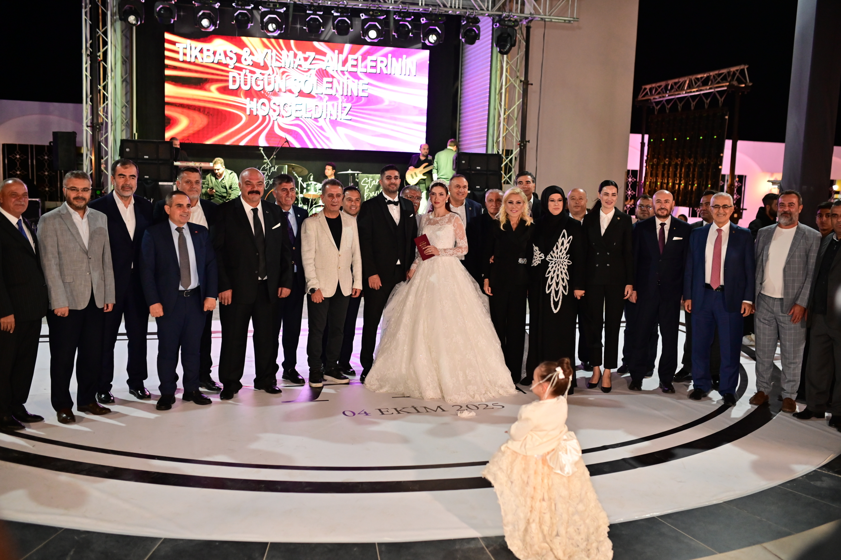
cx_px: 420
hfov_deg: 54.4
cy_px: 280
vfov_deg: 37.8
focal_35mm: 35
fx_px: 817
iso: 3200
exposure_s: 1/250
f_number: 2.2
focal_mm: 35
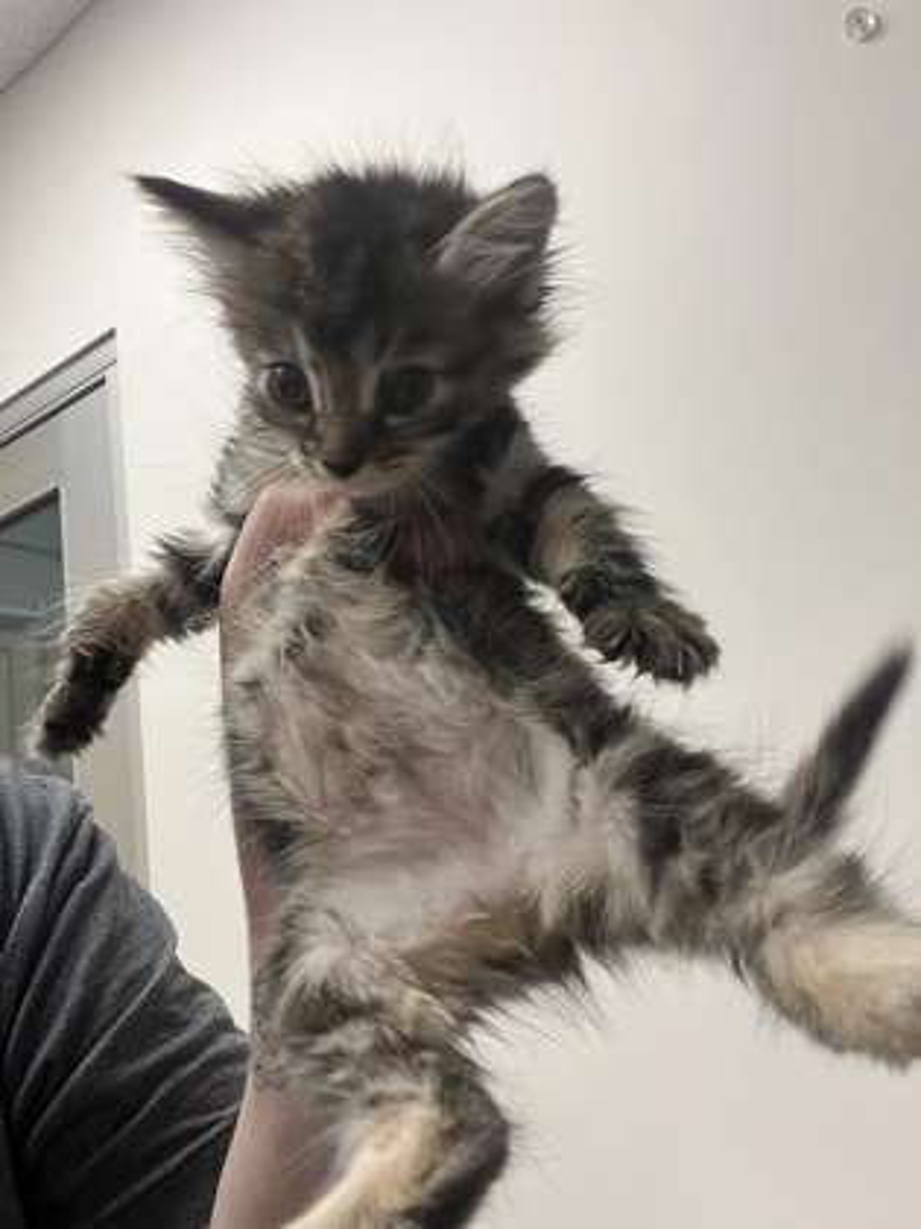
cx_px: 460
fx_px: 1064
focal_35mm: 30
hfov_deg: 46.8
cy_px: 614
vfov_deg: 60.0
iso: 100
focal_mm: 2.71
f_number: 2.2
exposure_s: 1/60
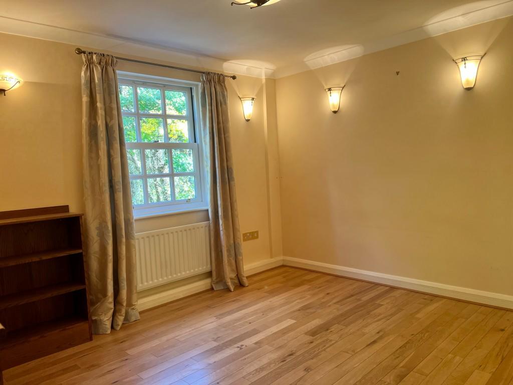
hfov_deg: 67.3
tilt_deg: -4.7
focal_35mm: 26
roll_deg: +2.6
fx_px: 385
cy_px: 192
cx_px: 256
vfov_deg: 53.1
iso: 80
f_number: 1.5
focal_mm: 5.7
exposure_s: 1/100
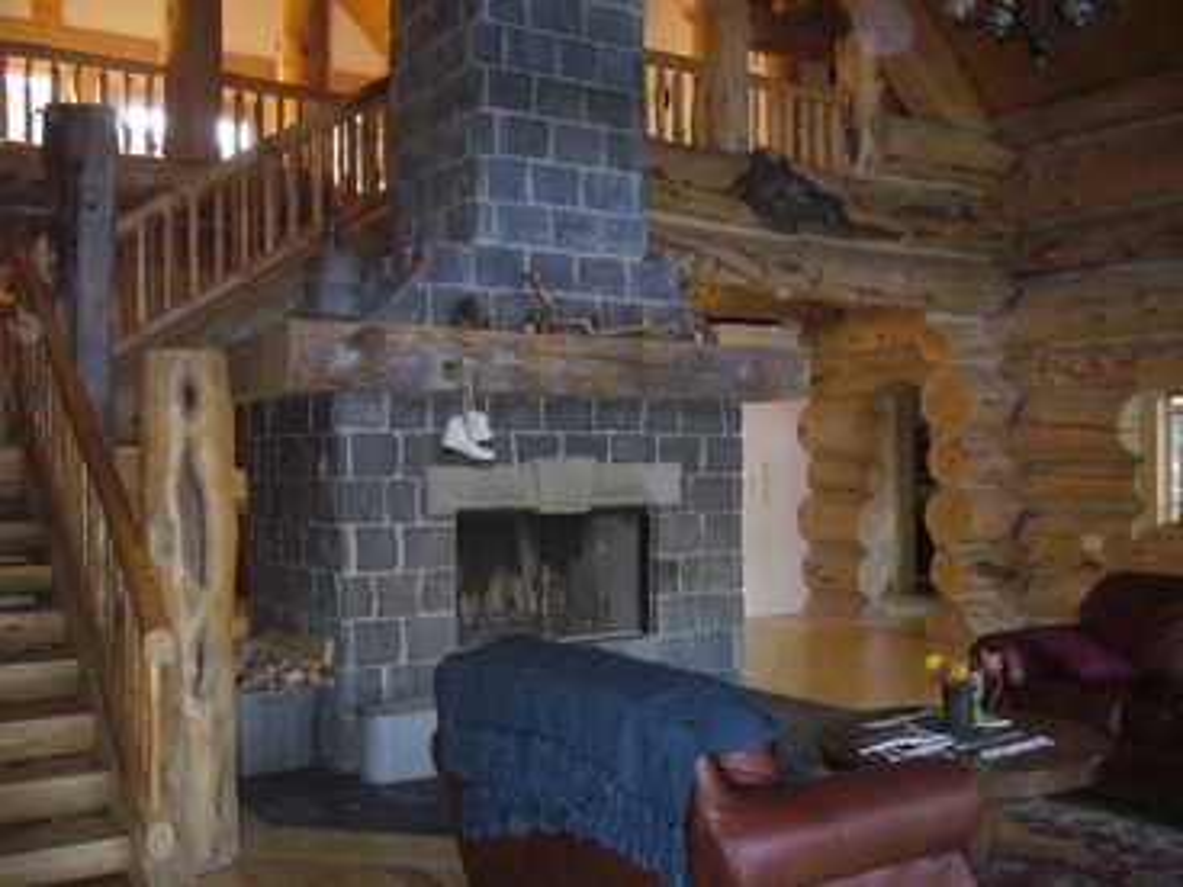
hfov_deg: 52.6
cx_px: 592
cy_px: 444
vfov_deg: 40.7
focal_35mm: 35
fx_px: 1196
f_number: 2.8
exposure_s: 1/60
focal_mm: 5.8
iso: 400
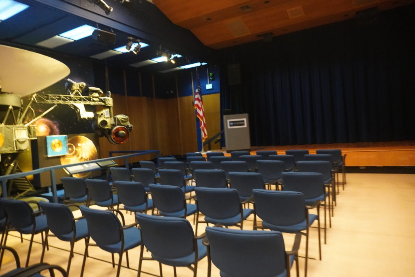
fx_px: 277
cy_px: 138
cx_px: 208
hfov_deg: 73.7
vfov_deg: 53.1
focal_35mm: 24
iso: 6400
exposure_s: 1/15
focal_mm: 16
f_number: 3.5
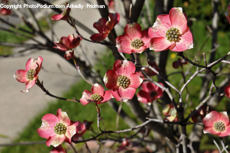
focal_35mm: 82
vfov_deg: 16.5
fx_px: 526
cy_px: 76
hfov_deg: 24.7
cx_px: 115
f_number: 11
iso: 200
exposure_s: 1/250
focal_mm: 55
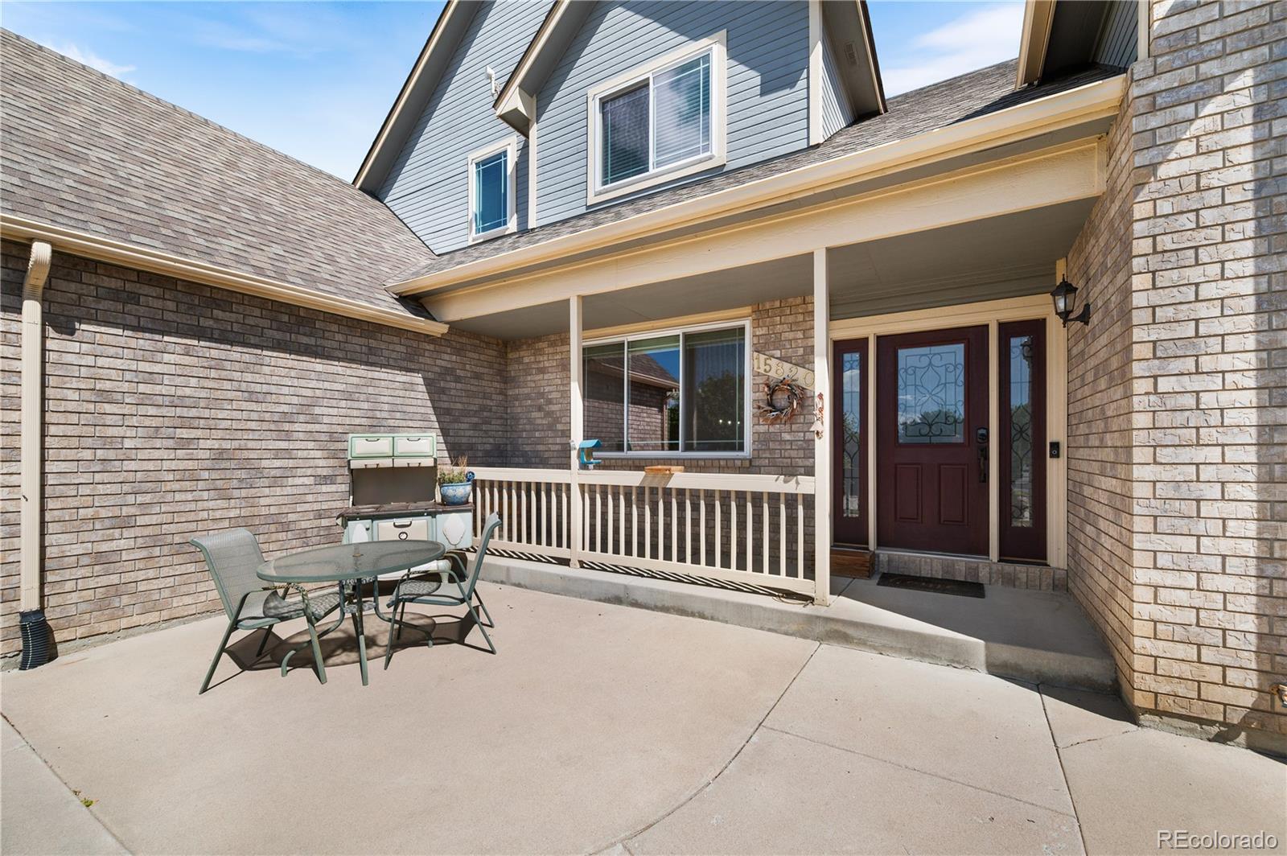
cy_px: 428
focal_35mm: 14
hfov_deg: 104.3
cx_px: 644
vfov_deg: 81.1
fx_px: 500
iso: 250
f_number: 8
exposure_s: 1/60
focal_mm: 14
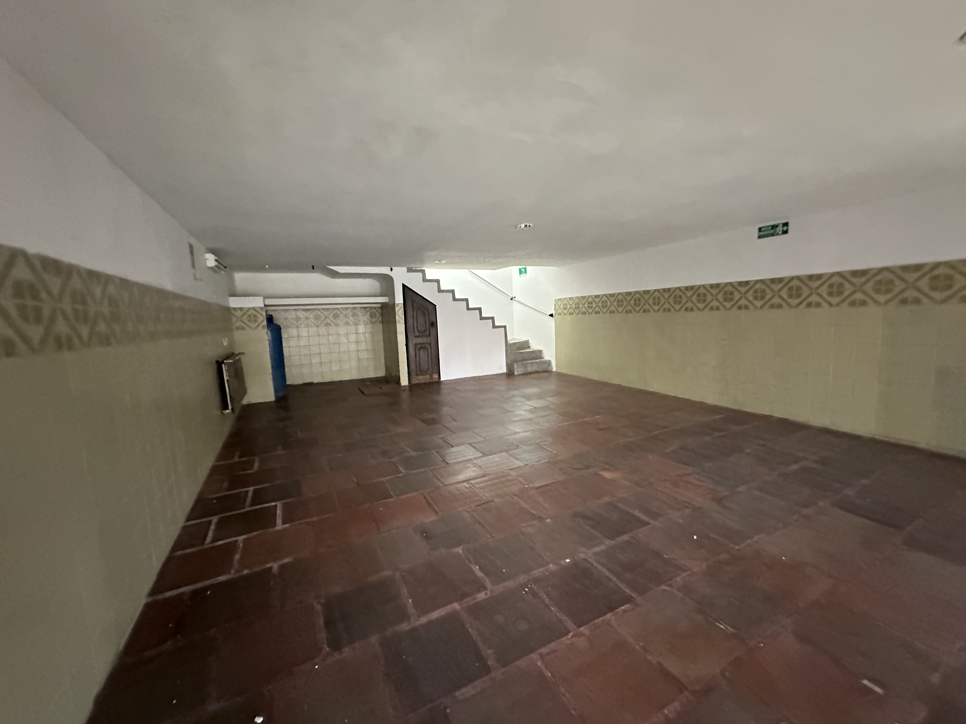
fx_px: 391
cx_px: 483
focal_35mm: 14
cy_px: 362
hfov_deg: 102.1
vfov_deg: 85.7
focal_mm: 2.22
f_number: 2.2
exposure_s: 1/60
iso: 1250
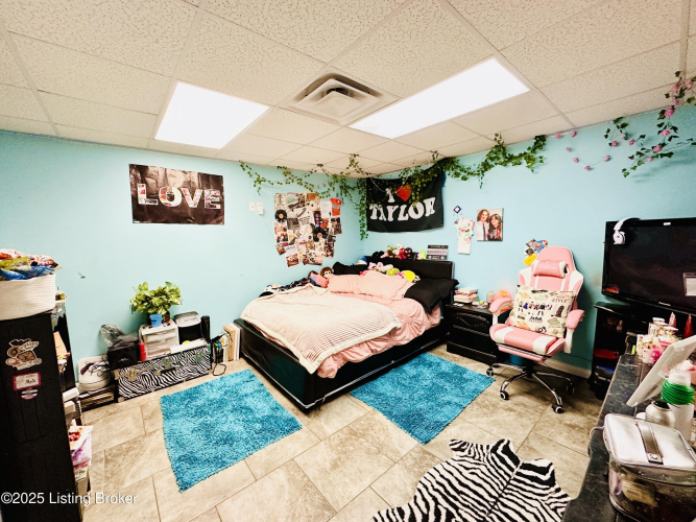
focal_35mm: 14
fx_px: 281
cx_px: 348
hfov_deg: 102.1
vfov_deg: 85.7
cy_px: 261
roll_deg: +1.2
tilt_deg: -6.0
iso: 320
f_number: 2.2
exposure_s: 1/120
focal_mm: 2.22
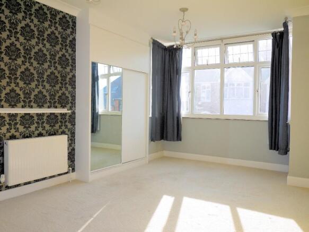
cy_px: 116
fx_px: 250
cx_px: 154
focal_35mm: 28
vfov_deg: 49.7
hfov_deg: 63.5
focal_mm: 14
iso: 160
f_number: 5.6
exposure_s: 1/160
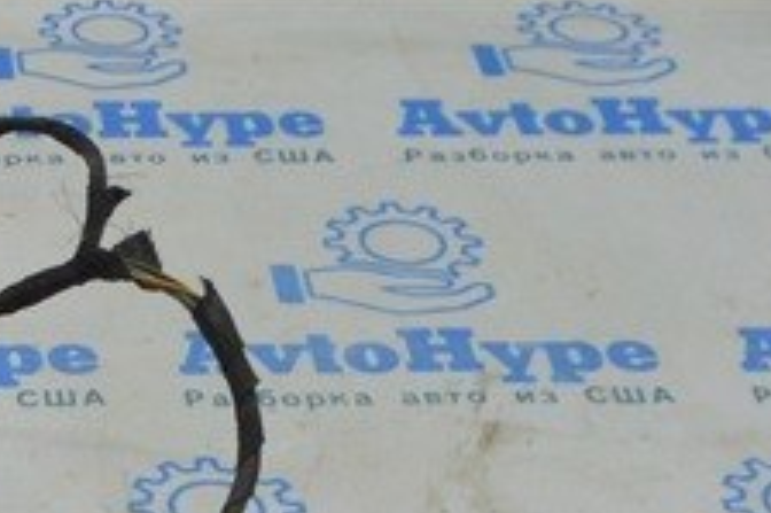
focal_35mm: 137
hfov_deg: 13.9
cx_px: -441
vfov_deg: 9.6
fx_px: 2932
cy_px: 887
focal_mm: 20
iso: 400
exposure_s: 1/40
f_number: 5.6
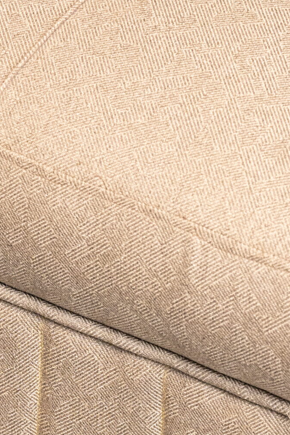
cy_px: 386
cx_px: 279
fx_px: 3237
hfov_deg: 5.1
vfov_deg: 7.7
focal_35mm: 268
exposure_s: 1/200
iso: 3200
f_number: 5.6
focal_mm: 70
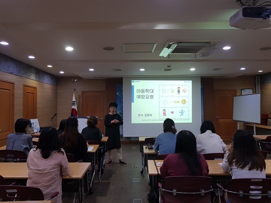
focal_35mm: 26
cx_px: 136
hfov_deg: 67.3
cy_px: 102
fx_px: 204
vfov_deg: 53.1
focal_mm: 4.2
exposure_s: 1/60
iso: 125
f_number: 1.7
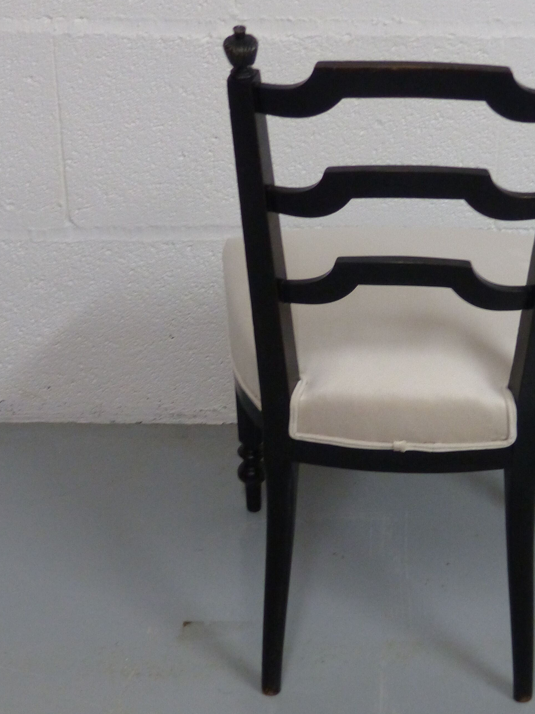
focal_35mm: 90
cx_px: 411
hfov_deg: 16.3
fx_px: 1855
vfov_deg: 21.8
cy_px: 393
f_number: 2.8
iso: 400
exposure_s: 1/60
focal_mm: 9.9
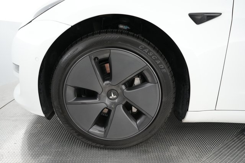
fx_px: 163
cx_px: 122
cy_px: 82
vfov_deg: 53.1
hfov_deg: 73.8
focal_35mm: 24
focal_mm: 24
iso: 4000
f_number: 2.8
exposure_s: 1/250
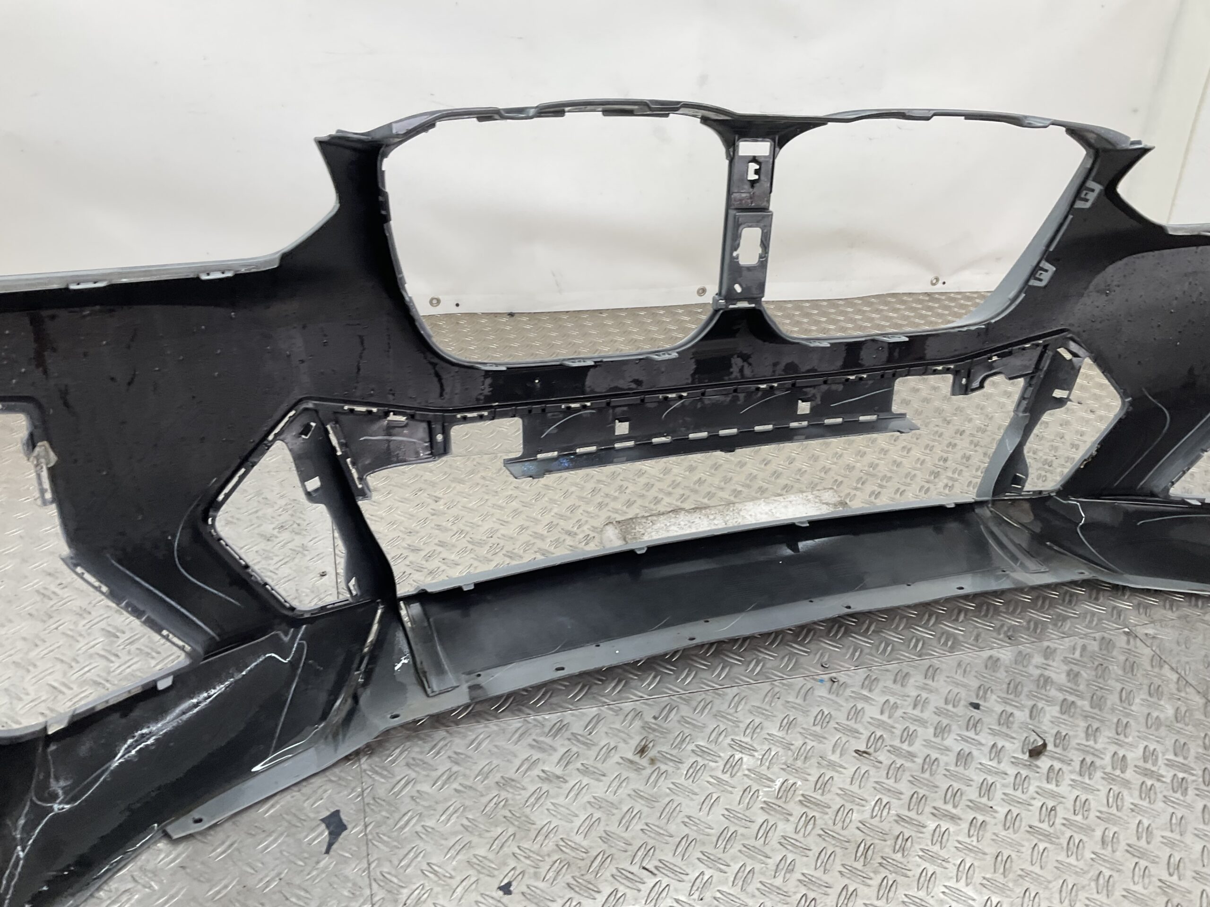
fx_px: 1014
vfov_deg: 48.2
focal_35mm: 29
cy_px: 454
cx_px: 605
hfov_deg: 61.7
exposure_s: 1/120
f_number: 1.8
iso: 25
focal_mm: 3
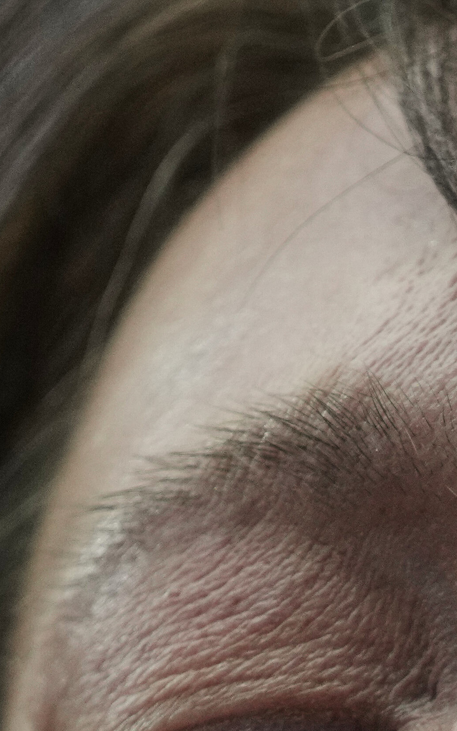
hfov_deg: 1.2
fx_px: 21067
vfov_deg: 2.0
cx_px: 623
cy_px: 1140
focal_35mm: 1057
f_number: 2.8
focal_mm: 200
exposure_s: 1/800
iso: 1600
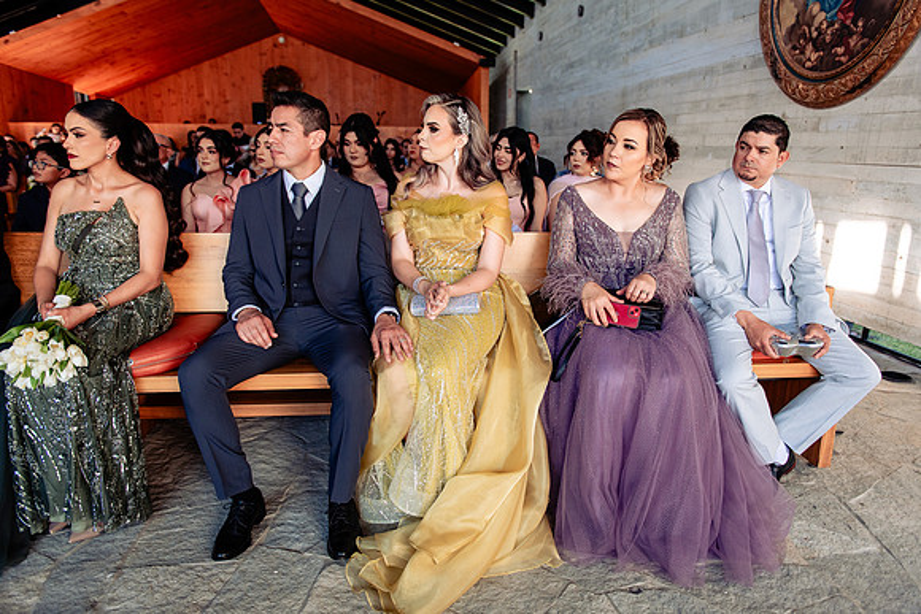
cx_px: 460
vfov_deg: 49.0
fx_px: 675
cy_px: 307
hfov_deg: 68.6
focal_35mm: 26
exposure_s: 1/400
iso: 500
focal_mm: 26
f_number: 3.2
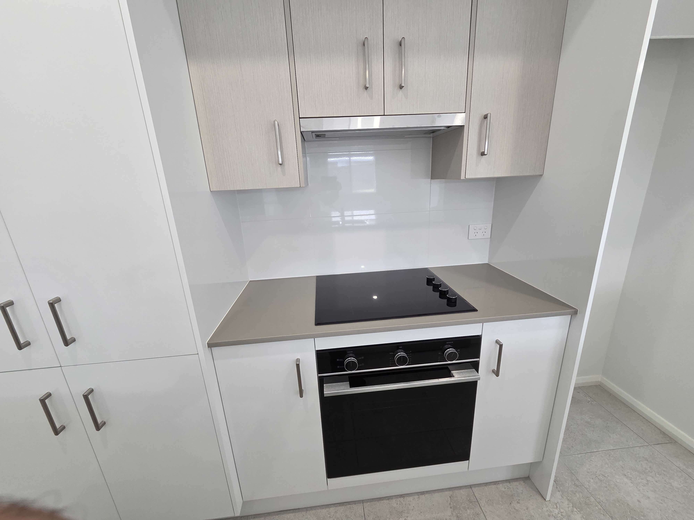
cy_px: 260
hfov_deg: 106.2
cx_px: 347
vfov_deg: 89.9
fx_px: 261
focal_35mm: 13
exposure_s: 1/100
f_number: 2.2
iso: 200
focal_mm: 2.2
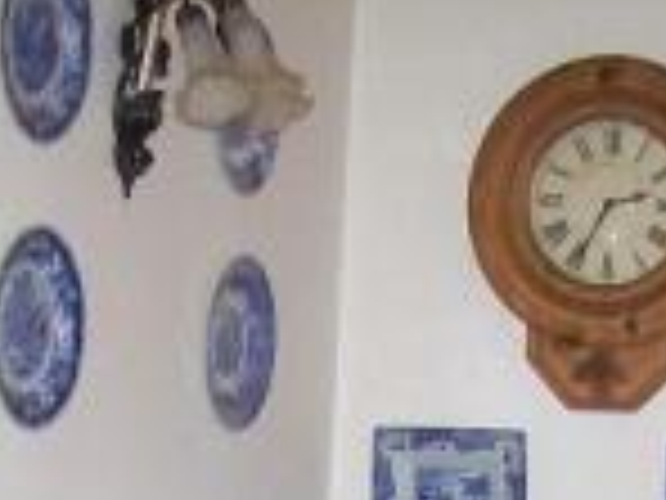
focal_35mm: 142
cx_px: 511
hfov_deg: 13.8
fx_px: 2732
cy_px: 966
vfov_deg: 9.8
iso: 200
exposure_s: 1/64
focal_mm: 6
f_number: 2.7
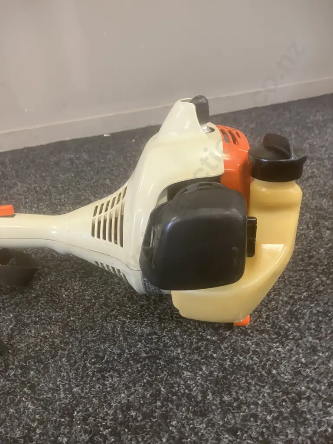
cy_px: 222
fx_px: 359
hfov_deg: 49.7
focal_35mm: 28
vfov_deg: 63.4
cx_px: 166
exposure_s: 1/33
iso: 320
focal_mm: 3.99
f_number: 1.8
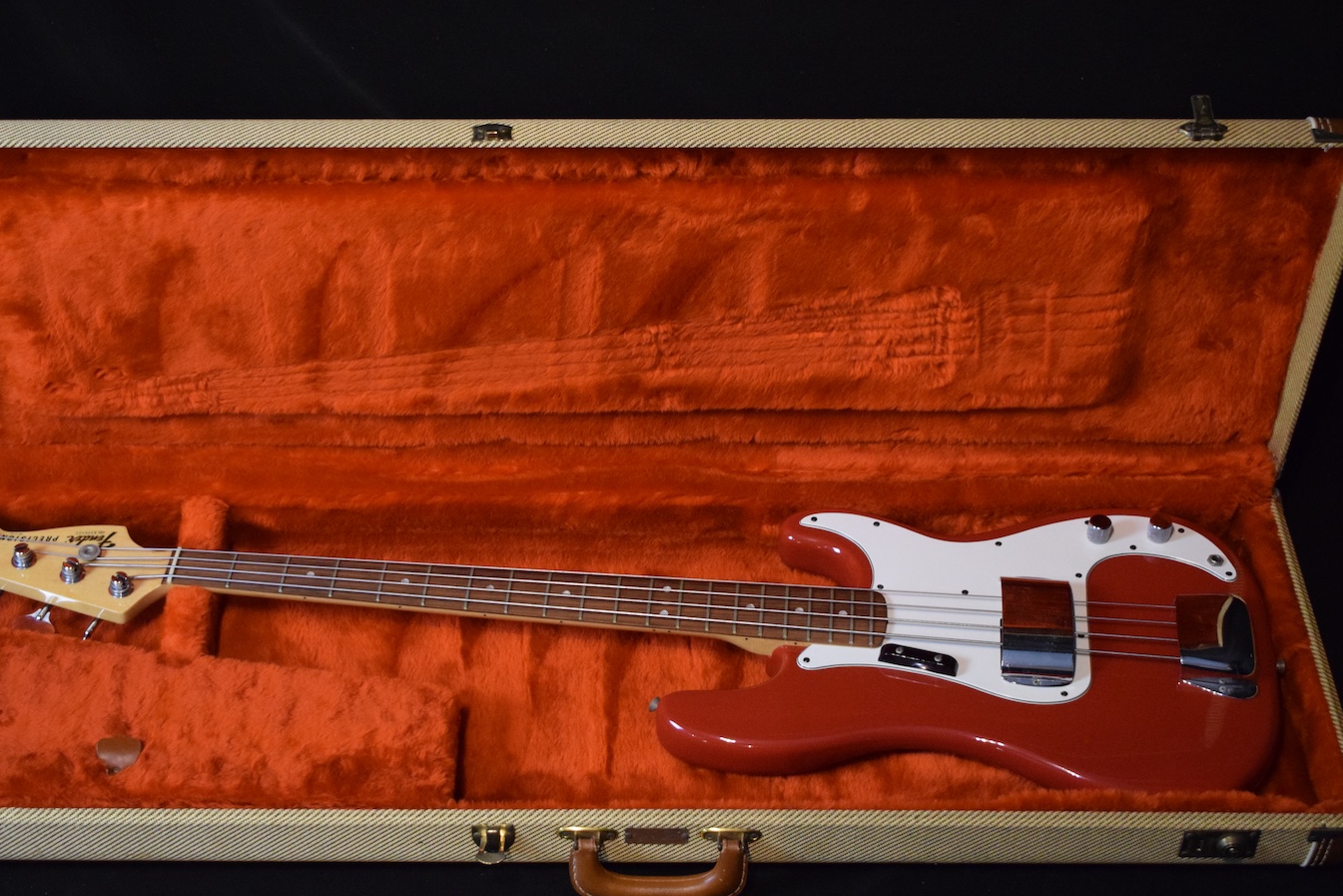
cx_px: 597
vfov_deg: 23.2
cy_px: 464
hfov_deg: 34.1
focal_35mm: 59
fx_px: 2185
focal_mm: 35
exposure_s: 1/60
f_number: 4.5
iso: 2800
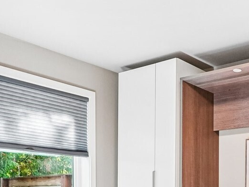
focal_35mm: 50
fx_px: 360
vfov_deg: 26.8
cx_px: 210
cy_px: 205
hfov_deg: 36.4
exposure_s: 1/40
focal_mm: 16
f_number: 8
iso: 1600
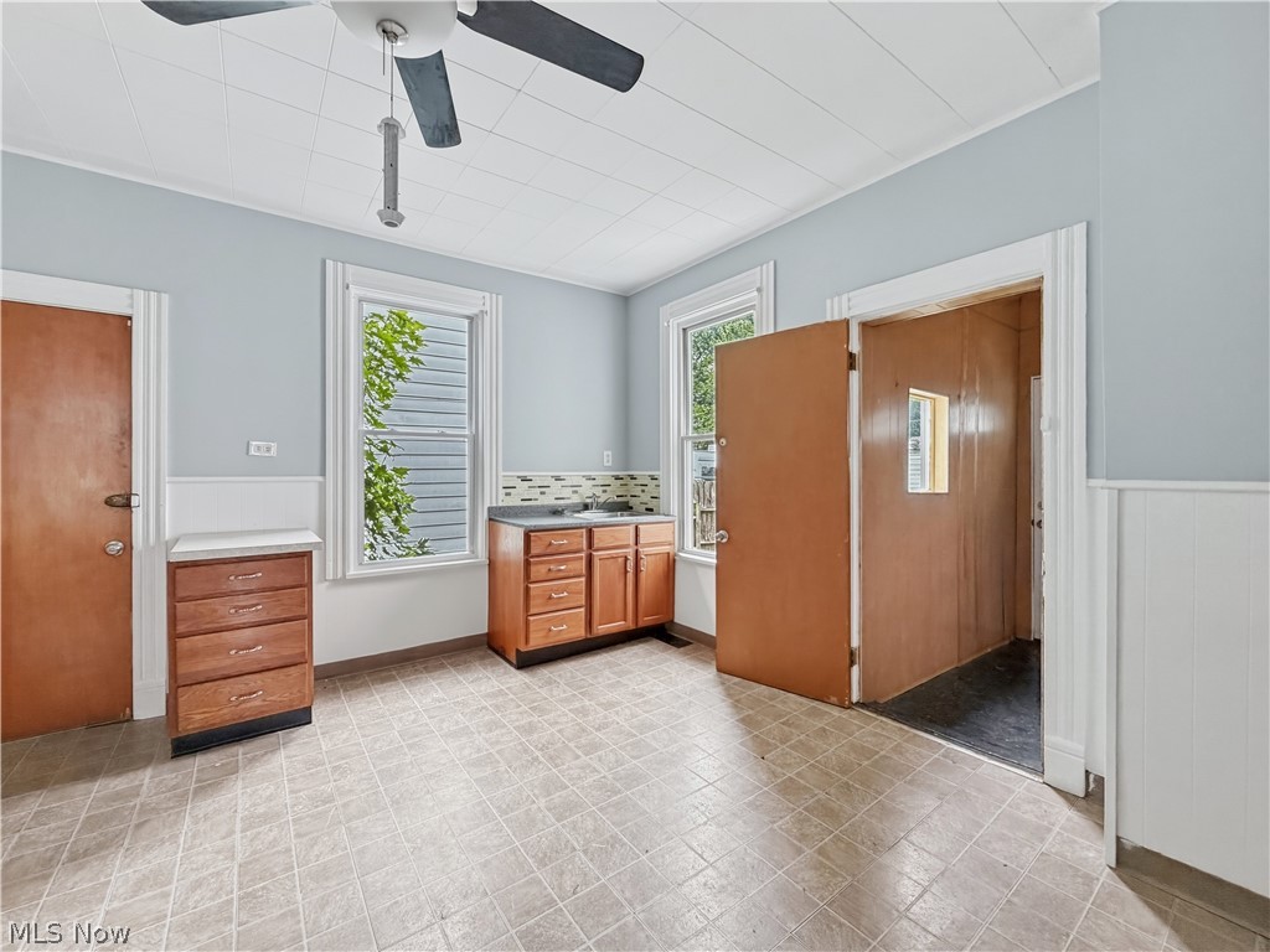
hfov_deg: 102.1
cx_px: 635
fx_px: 514
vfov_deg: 85.7
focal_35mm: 14
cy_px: 476
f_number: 2.2
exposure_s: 1/60
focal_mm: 2.2
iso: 400
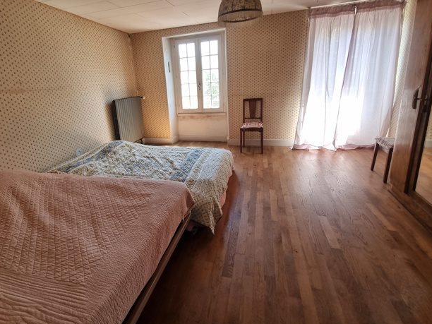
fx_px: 212
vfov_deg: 74.5
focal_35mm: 17
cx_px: 190
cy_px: 144
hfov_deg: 90.6
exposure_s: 1/100
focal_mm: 2.2
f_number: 2.2
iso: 100
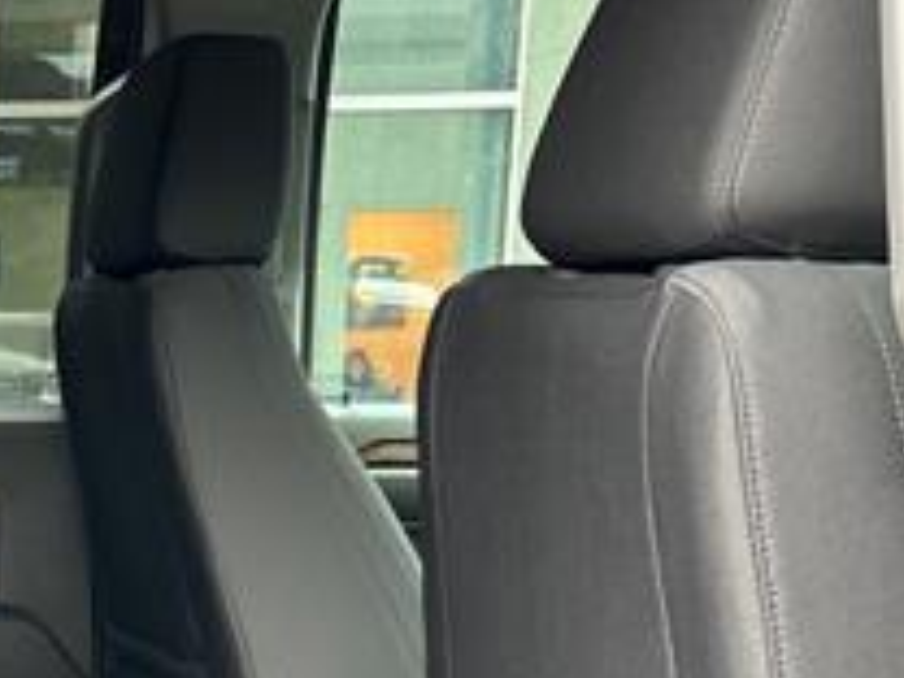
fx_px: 2089
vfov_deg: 17.0
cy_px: 969
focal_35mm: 80
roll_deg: +2.5
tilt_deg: -16.3
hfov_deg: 22.4
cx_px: -196
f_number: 1.5
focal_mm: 5.7
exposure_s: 1/83
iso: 125
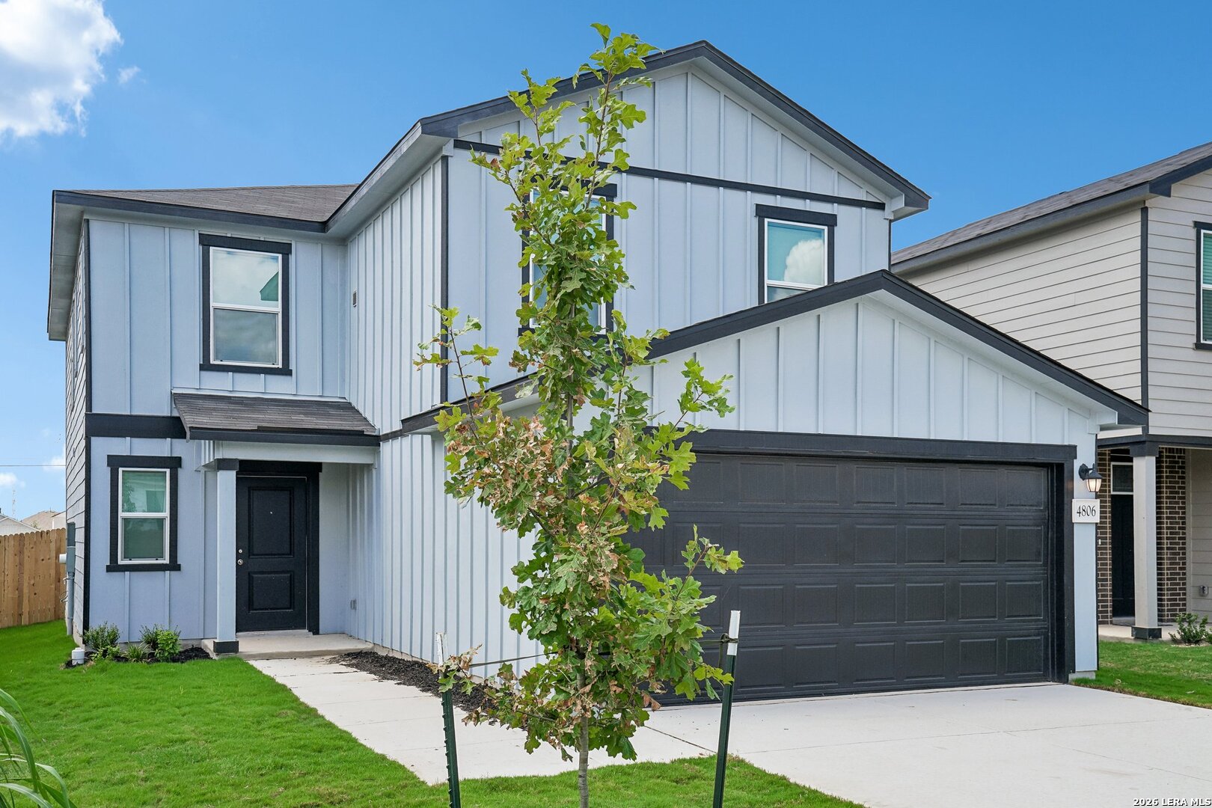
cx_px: 606
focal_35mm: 35
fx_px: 1178
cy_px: 404
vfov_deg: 37.9
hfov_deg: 54.4
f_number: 9
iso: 200
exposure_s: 1/320
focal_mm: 35
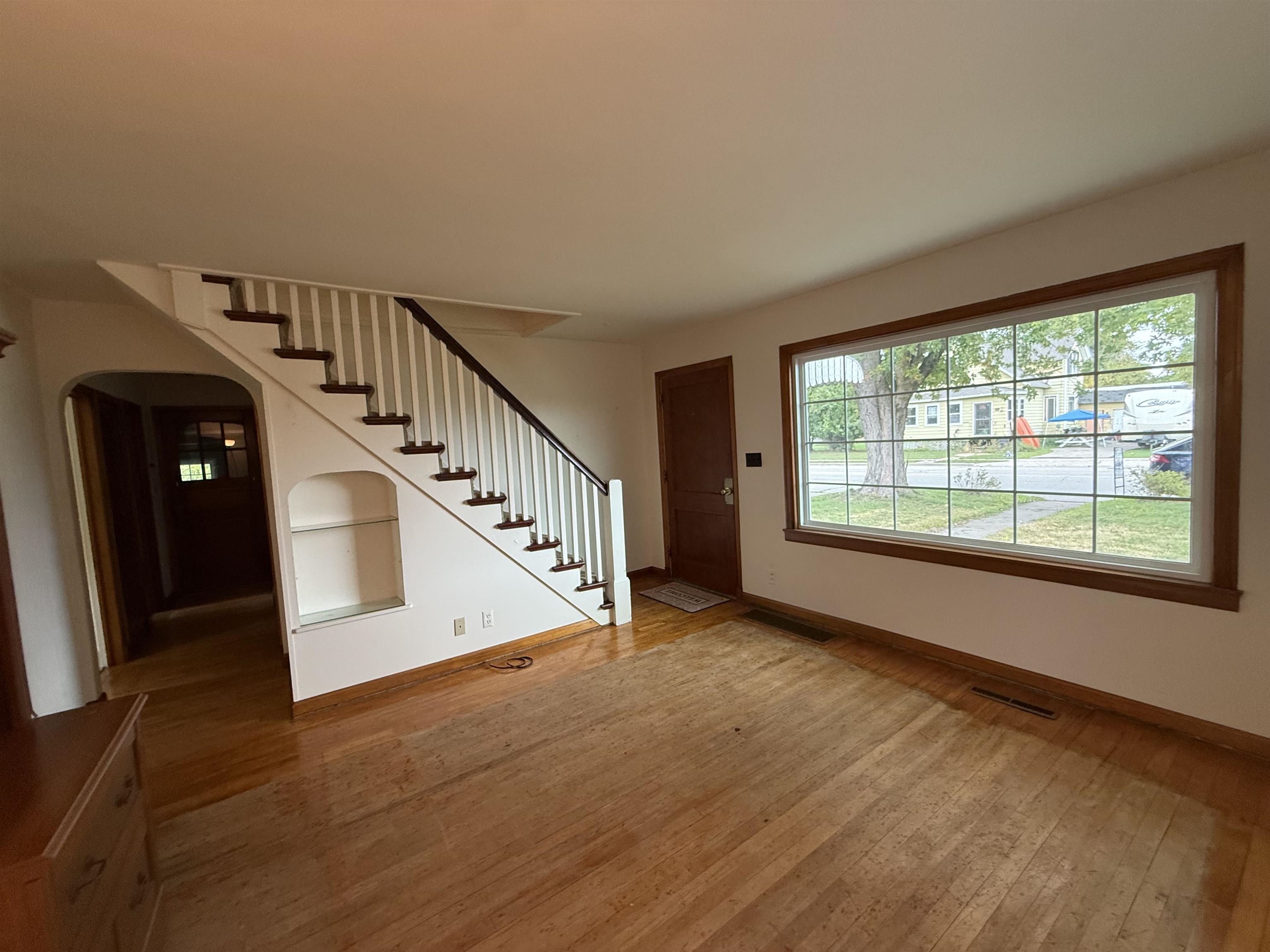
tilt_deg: -4.2
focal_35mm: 14
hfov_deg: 102.1
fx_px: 514
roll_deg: +2.3
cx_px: 635
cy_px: 476
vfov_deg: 85.7
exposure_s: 1/120
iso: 400
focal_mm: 2.22
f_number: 2.2
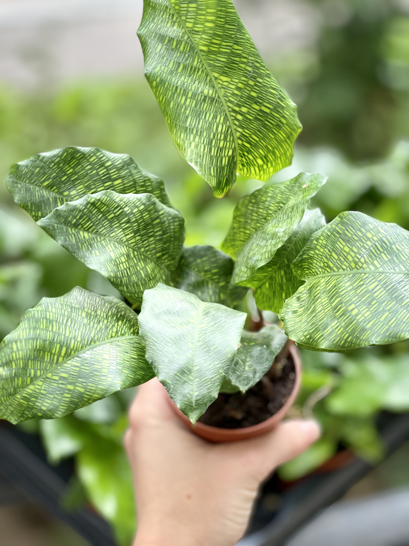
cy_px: 273
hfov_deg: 22.9
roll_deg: -1.7
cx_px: 204
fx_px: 1008
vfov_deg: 30.3
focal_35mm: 64
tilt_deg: -36.0
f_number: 2.2
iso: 64
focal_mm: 7.5
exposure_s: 1/121
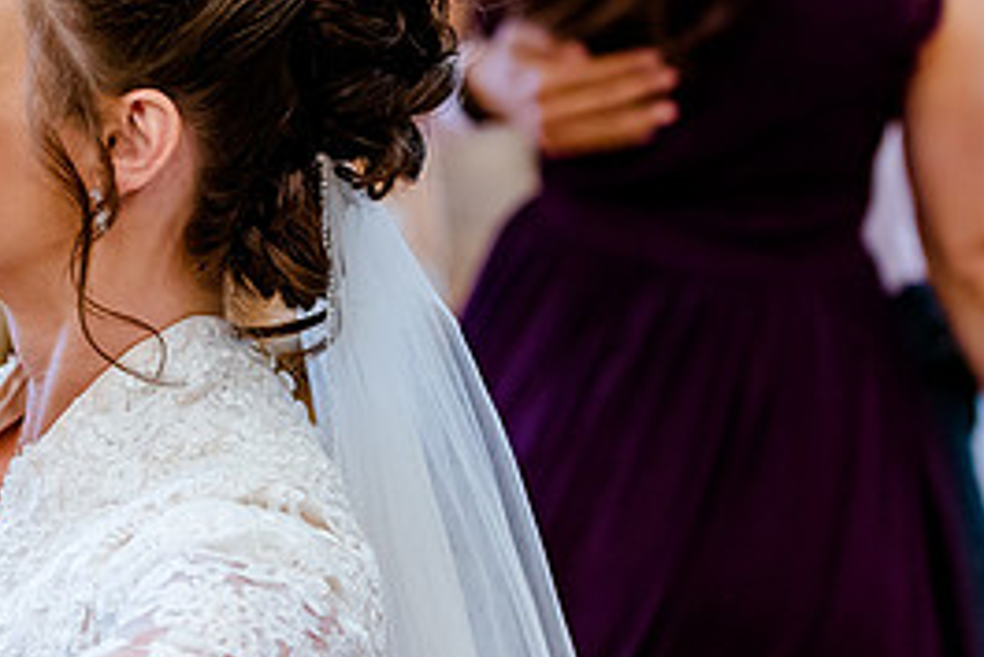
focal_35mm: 153
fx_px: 4184
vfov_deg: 9.0
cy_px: 230
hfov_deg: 13.4
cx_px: 227
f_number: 2.8
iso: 2500
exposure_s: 1/640
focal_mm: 70
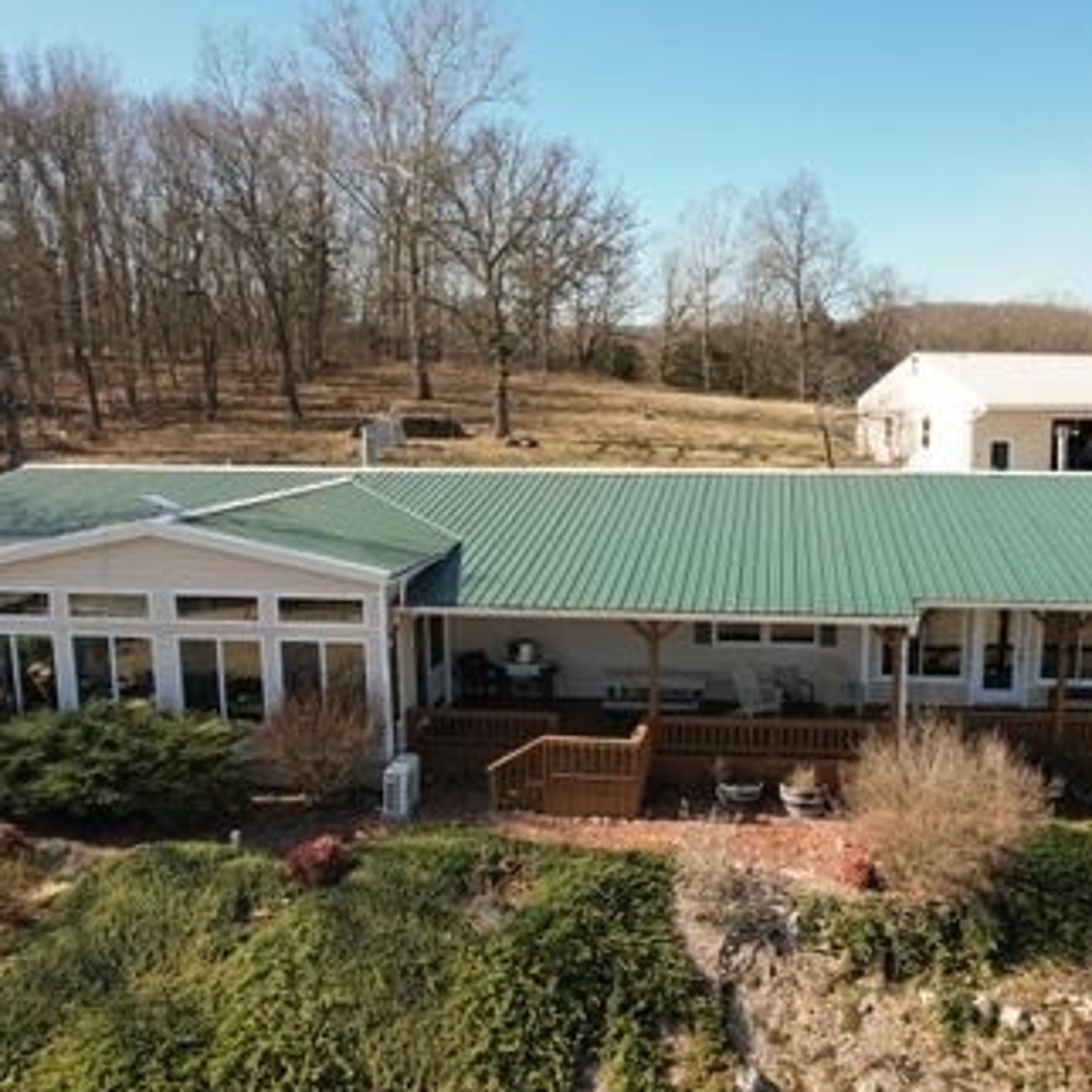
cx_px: 685
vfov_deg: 55.6
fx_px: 1035
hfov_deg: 55.0
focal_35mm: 29
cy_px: 561
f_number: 2.8
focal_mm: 8.38
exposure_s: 1/320
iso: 100
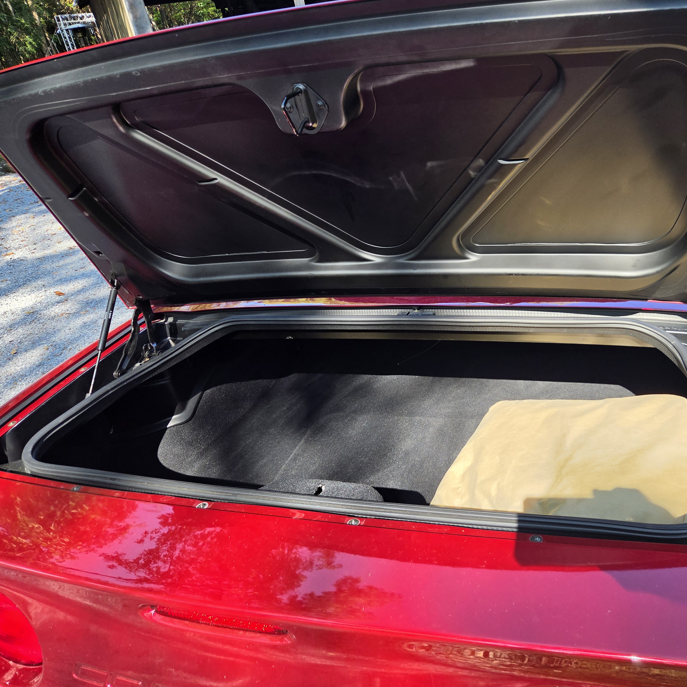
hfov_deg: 56.3
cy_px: 335
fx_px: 629
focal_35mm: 28
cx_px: 445
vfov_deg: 57.3
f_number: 1.8
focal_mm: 5.4
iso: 80
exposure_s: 1/1668
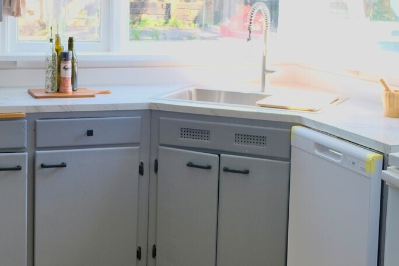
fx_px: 743
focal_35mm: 67
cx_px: 126
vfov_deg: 20.1
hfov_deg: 29.8
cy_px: 64
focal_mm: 18
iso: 320
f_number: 2.8
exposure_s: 1/100
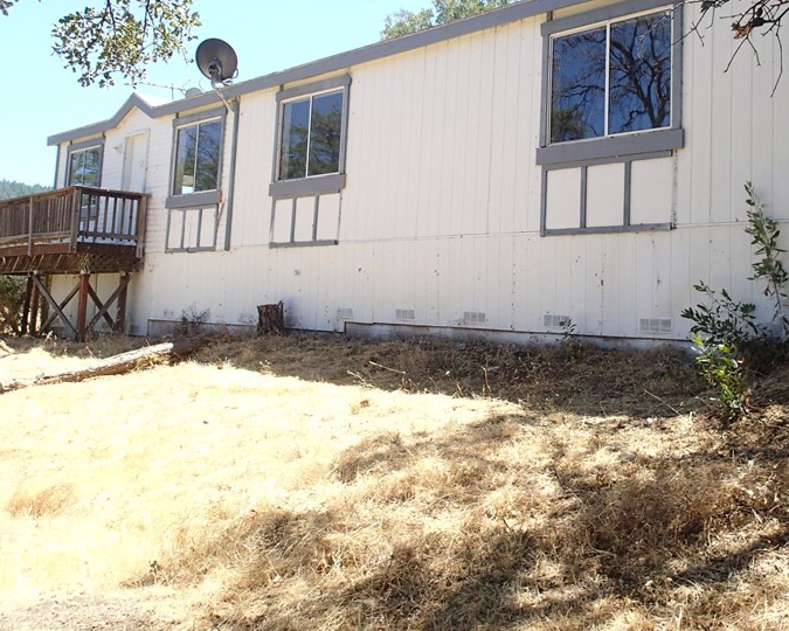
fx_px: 864
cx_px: 538
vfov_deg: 39.7
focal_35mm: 37
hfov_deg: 48.1
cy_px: 221
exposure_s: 1/125
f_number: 8
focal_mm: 4.5
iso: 200
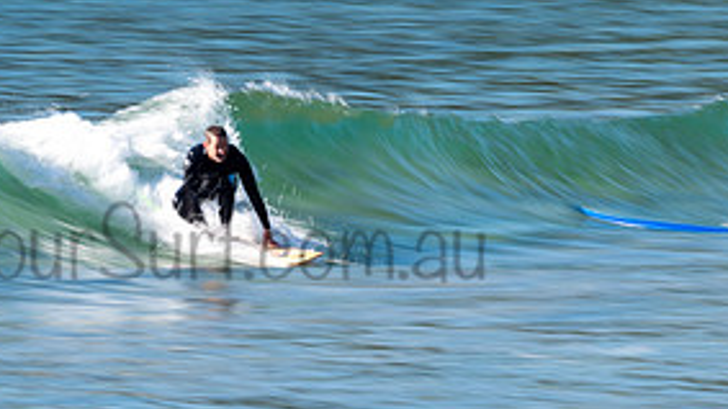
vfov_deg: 0.9
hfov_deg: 1.7
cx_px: 230
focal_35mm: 1285
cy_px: 209
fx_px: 24798
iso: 31
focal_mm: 500
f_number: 14
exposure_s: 1/20
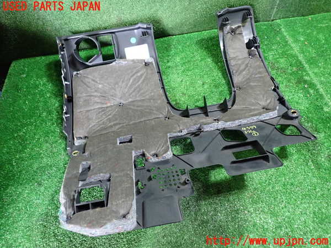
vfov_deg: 54.9
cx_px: 166
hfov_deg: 69.4
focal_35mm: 25
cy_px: 124
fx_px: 239
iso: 400
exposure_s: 1/30
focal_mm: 4.5
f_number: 2
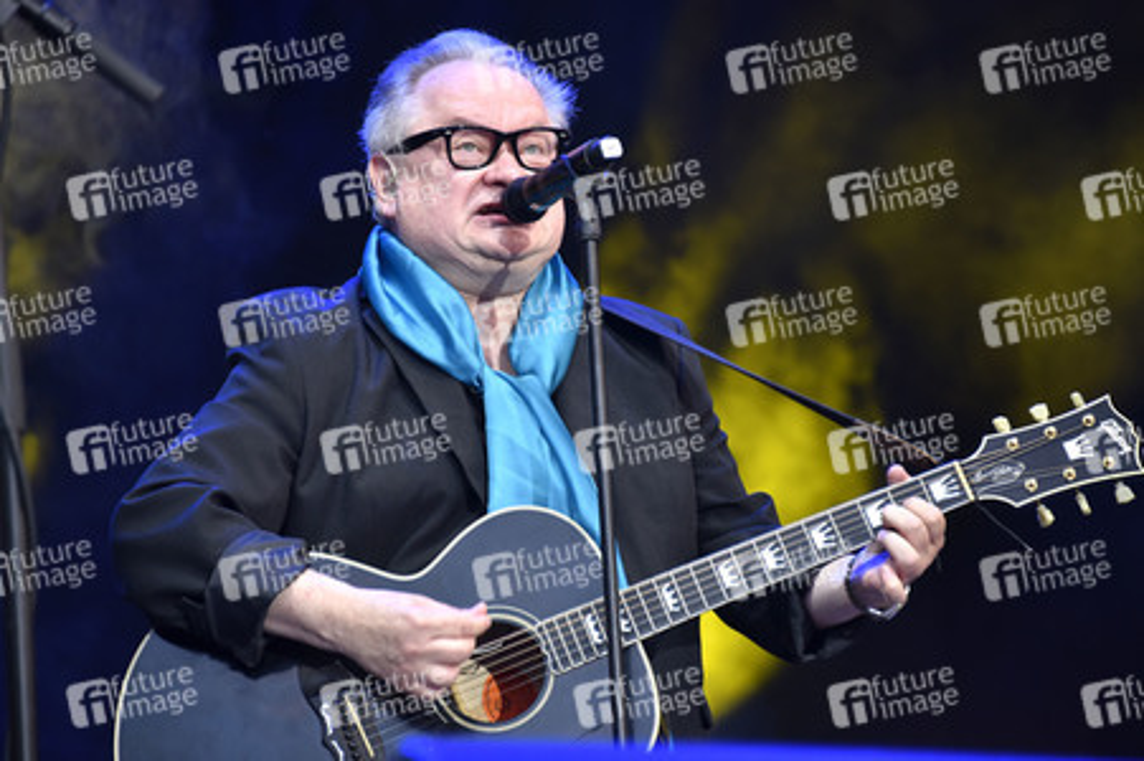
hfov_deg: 8.2
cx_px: 572
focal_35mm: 250
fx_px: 7938
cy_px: 380
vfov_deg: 5.5
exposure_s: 1/125
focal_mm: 250
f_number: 5.6
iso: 800
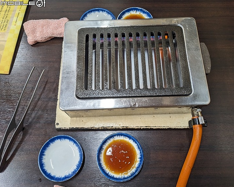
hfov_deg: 60.4
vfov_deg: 50.0
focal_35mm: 29
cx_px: 127
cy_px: 94
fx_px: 201
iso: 71
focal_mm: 4.38
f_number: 1.73
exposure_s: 1/60
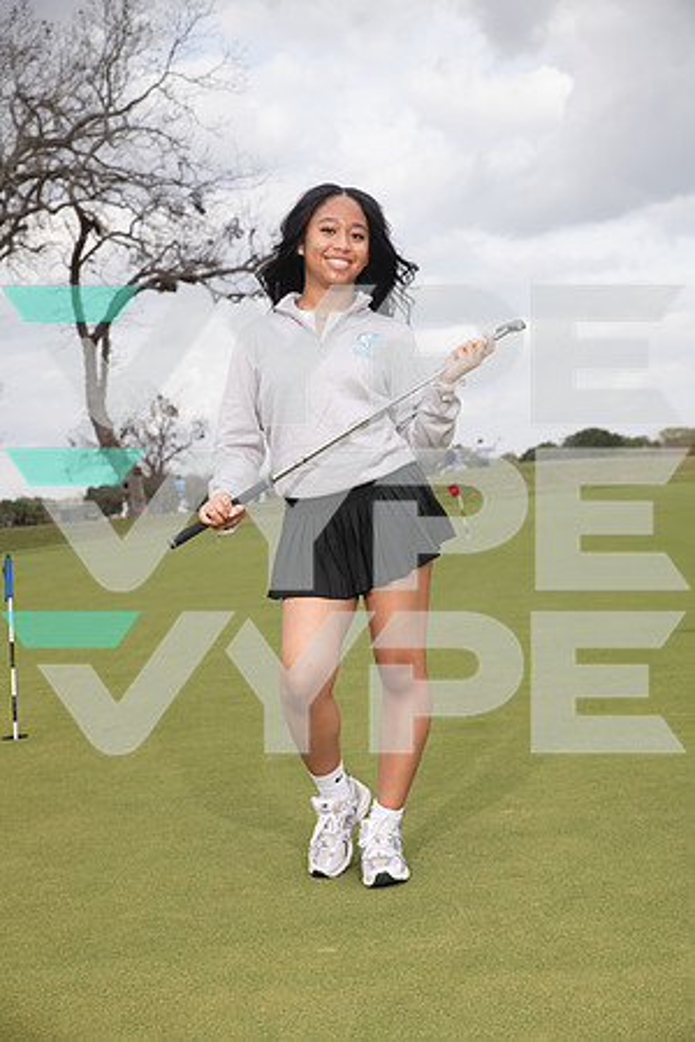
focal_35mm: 56
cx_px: 348
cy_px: 521
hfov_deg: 24.2
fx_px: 1622
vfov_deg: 35.6
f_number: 6.3
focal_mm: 56
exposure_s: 1/400
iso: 100
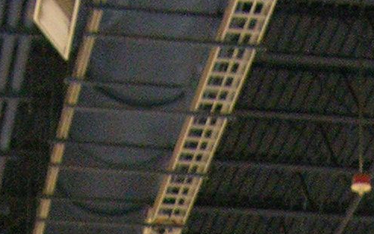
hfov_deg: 8.6
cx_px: 266
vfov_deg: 4.8
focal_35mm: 245
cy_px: 992
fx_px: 2498
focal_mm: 8.9
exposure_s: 1/10.8
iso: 200
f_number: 2.8
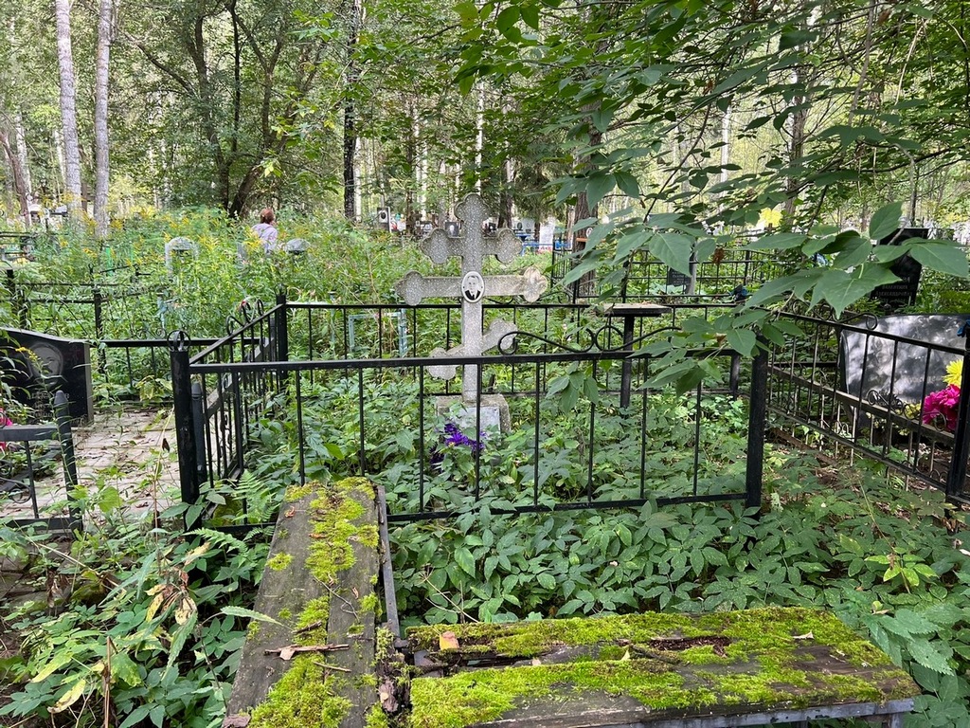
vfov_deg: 53.1
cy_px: 364
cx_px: 485
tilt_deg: -10.0
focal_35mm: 26
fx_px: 729
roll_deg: -1.9
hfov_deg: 67.3
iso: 50
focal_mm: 5.7
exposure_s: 1/121
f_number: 1.5
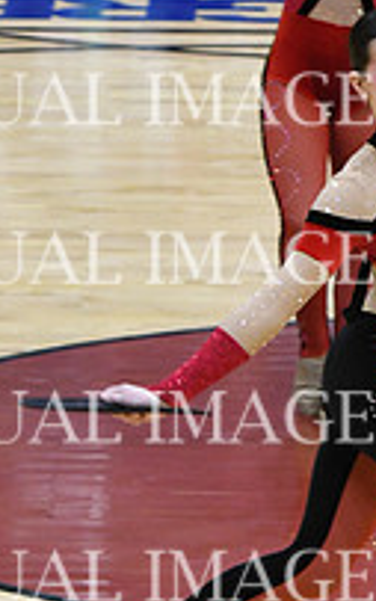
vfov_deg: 4.3
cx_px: 377
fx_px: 8028
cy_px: 338
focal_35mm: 490
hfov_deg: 2.7
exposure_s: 1/400
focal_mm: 112
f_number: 2.8
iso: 3200
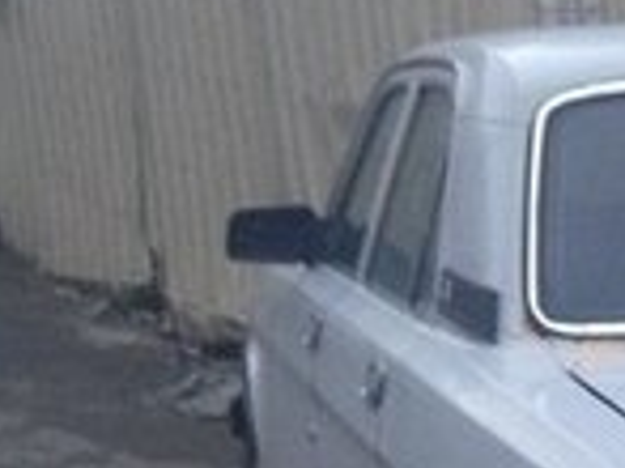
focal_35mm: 148
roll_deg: +3.9
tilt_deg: -11.7
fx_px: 2670
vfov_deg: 9.8
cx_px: 846
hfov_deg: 12.8
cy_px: 619
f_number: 2.4
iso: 160
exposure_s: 1/20
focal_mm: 4.12
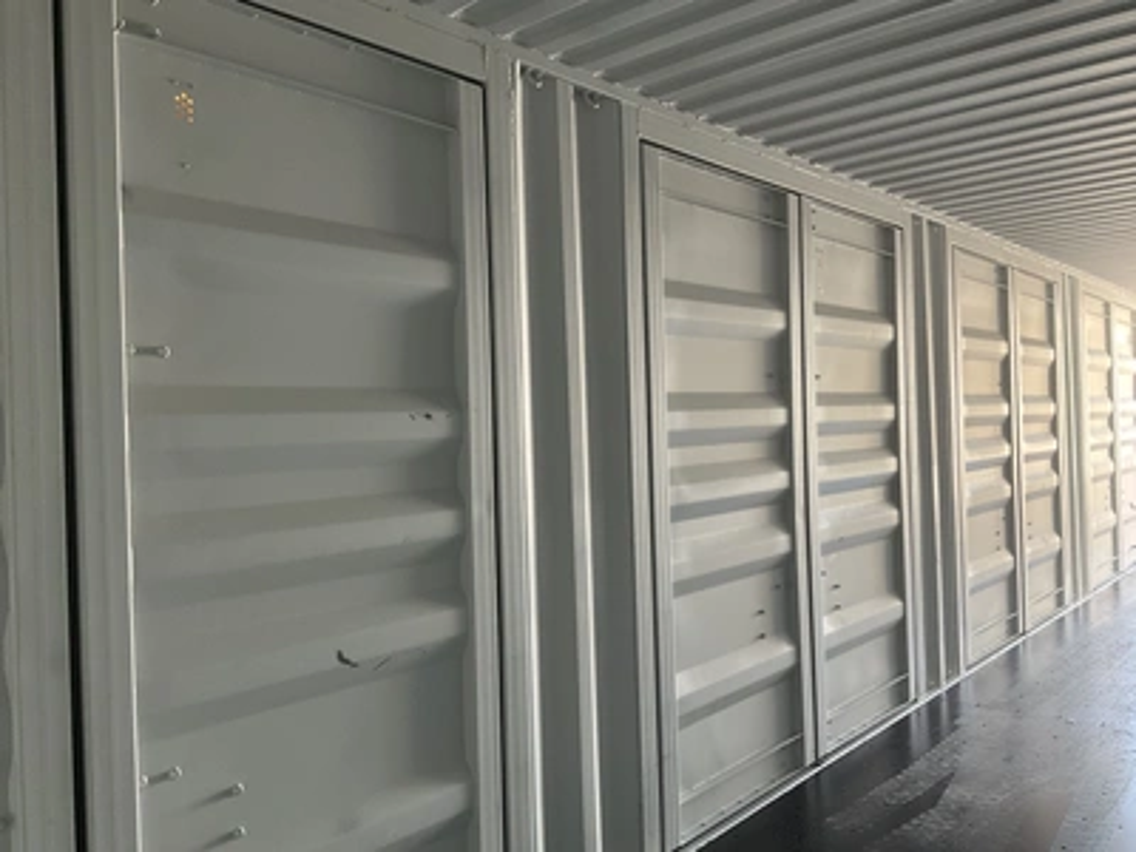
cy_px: 426
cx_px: 568
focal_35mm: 29
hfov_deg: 61.7
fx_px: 952
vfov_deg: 48.2
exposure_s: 1/60
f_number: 1.8
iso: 100
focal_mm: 3
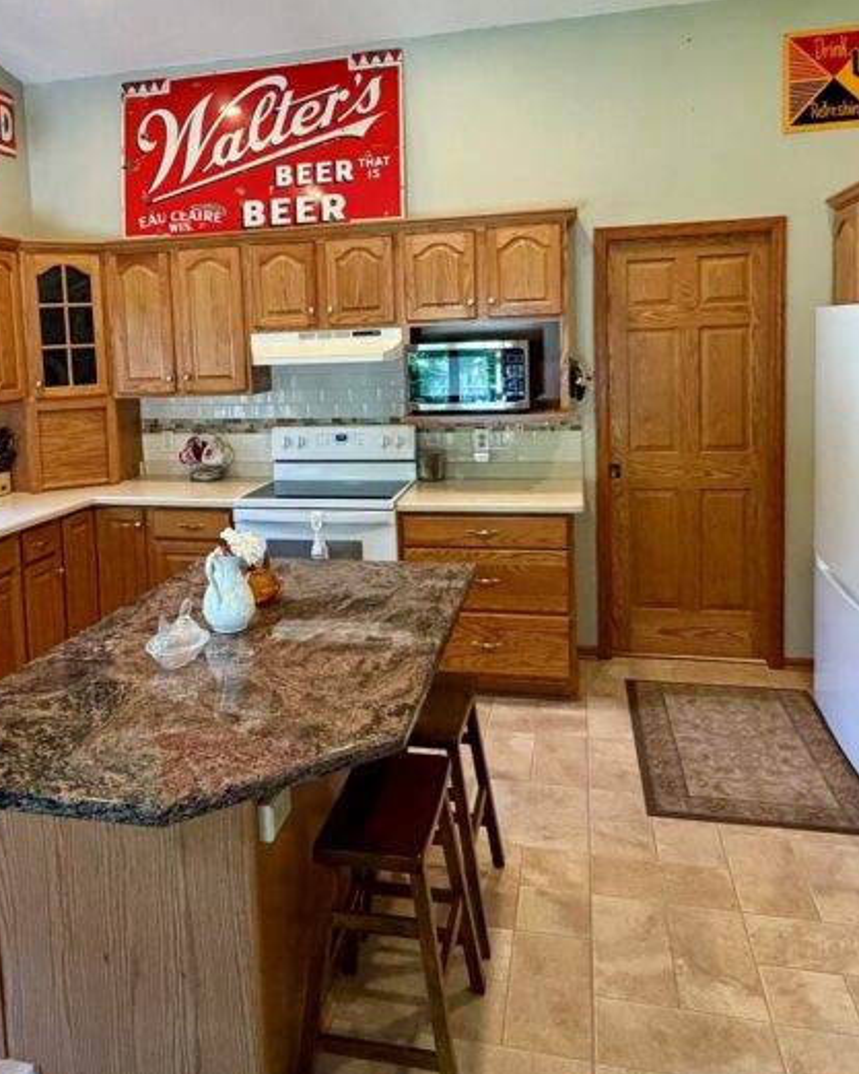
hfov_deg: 51.2
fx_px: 890
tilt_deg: -5.3
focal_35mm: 28
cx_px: 343
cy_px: 412
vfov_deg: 61.5
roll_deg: +2.2
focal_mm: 2.22
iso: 400
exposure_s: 1/60
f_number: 2.2
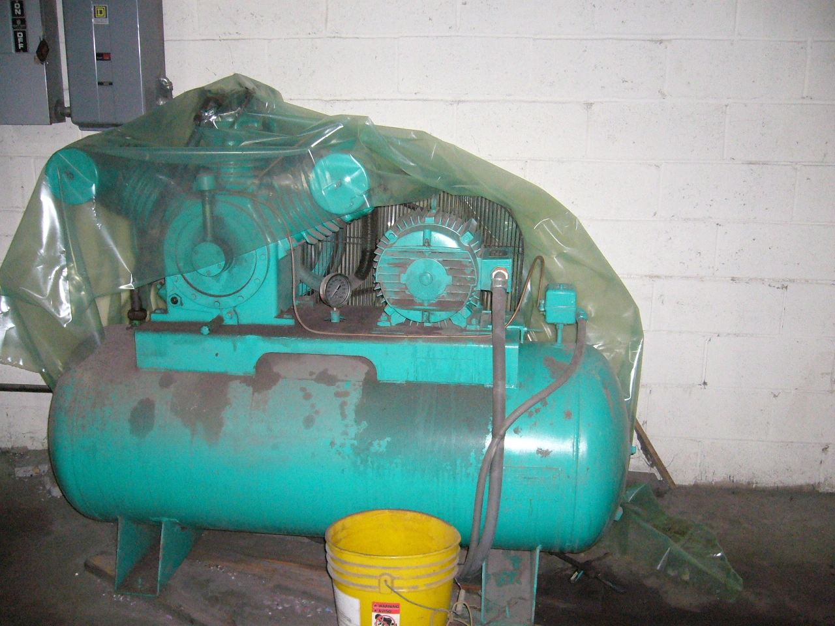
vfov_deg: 40.7
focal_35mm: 35
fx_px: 844
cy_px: 313
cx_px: 418
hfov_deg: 52.6
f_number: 2.8
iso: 400
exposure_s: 1/60
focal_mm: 5.8
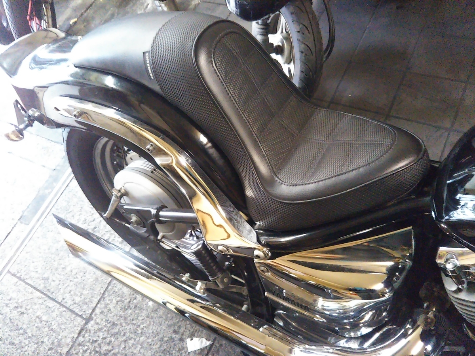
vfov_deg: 46.8
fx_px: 412
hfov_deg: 60.0
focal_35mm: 30
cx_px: 238
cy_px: 178
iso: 836
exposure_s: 1/23
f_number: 2.2
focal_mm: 4
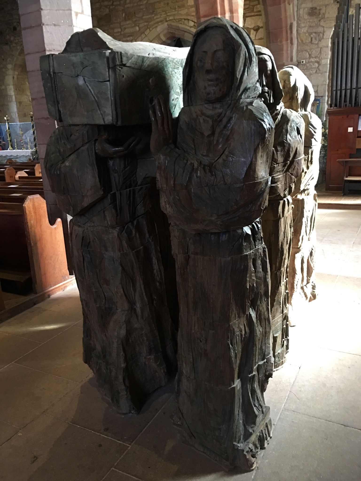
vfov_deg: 61.7
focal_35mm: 29
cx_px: 180
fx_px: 403
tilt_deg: -12.1
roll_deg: +2.6
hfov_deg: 48.2
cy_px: 240
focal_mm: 4.15
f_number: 2.2
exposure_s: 1/10
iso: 80
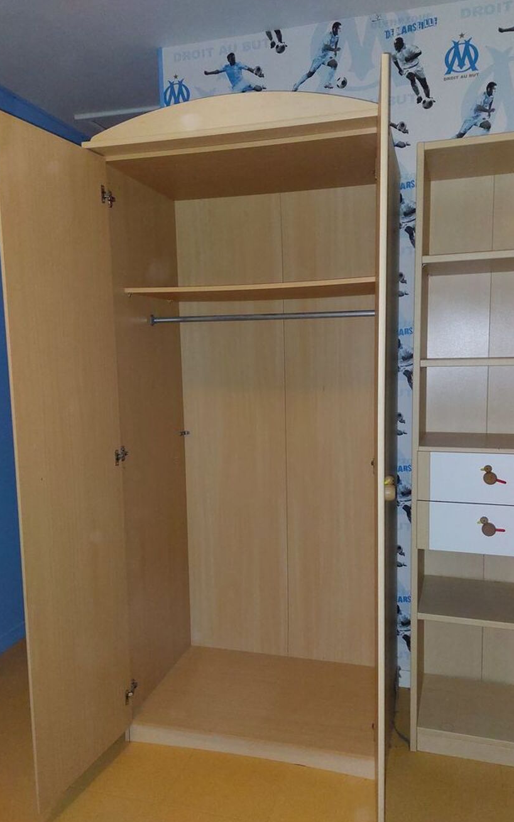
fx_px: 605
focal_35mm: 27
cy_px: 414
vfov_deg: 68.4
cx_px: 287
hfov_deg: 46.0
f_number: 1.8
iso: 640
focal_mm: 5.23
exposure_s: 1/50
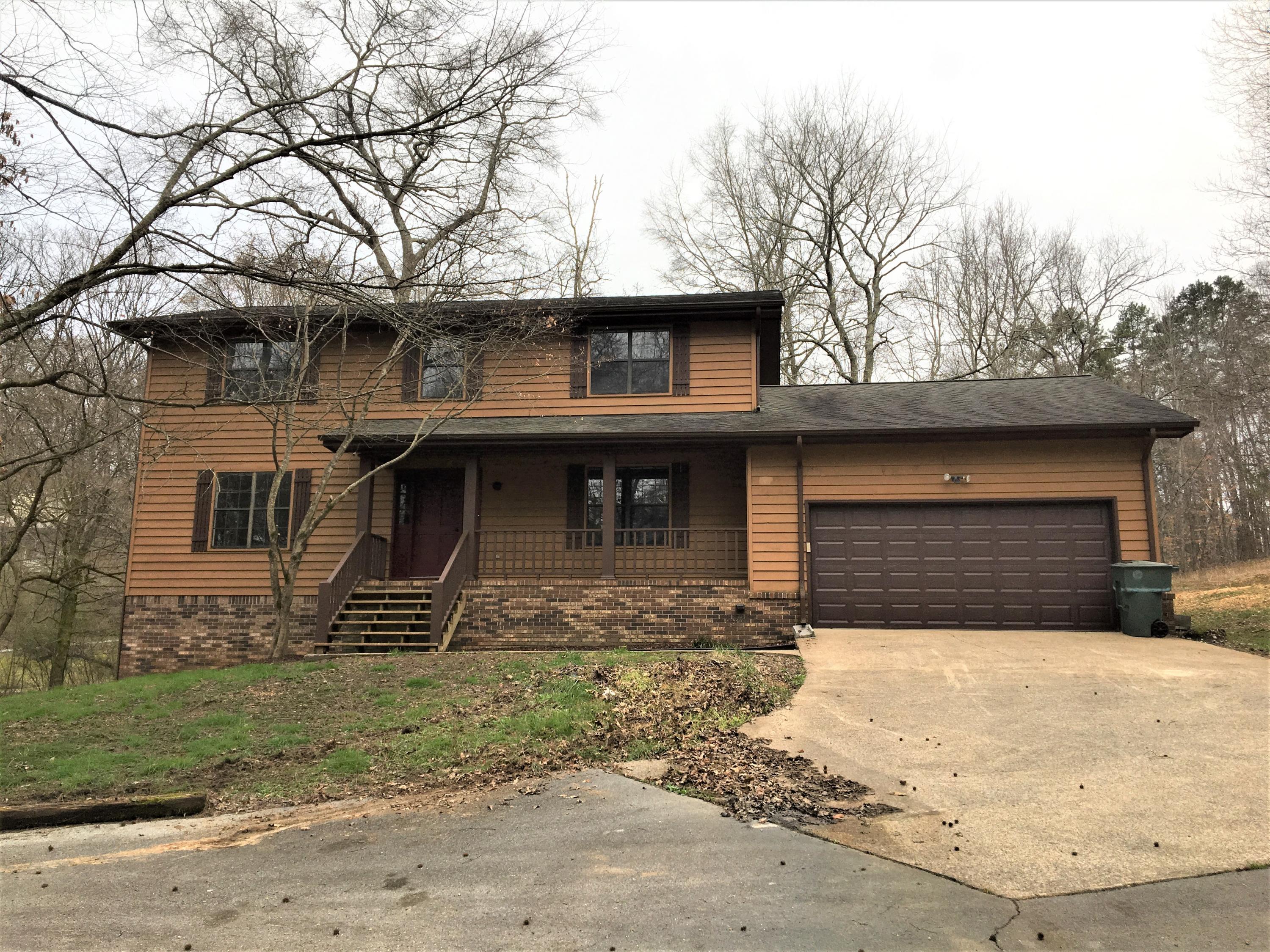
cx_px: 635
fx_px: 1064
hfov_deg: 61.7
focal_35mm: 29
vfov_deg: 48.2
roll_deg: -0.8
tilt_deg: +11.3
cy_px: 476
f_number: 2.2
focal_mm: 4.15
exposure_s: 1/120
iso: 25
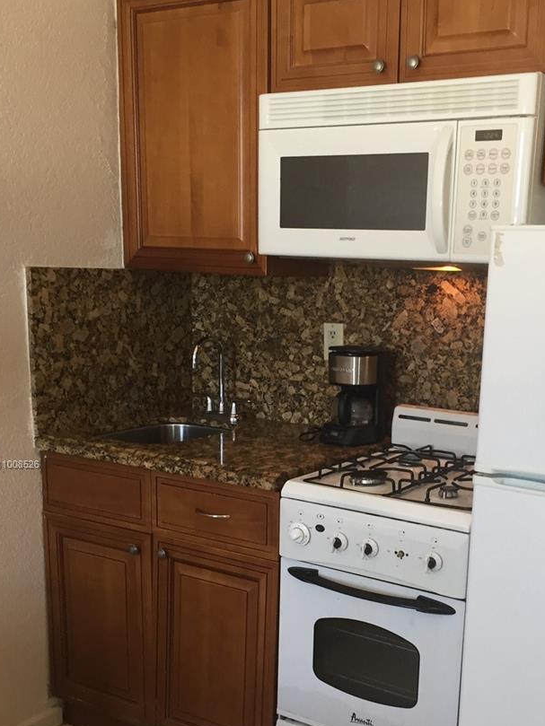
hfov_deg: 33.3
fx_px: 902
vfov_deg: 43.4
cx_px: 364
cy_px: 465
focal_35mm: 43
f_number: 2.2
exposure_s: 1/30
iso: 64
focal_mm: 4.15
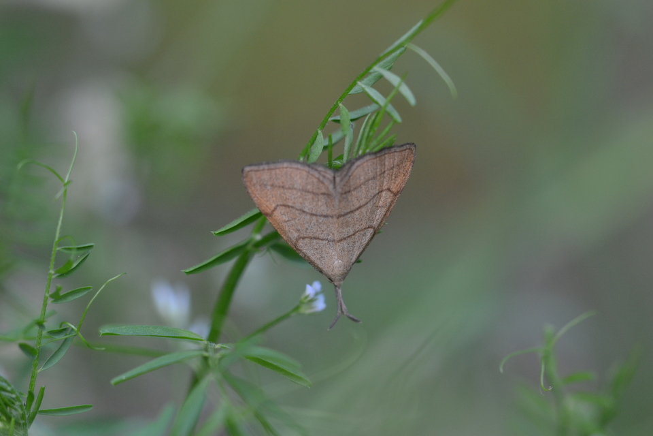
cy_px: 218
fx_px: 5033
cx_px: 326
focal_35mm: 278
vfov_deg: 5.0
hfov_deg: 7.4
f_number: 4
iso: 640
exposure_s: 1/125
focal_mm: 185
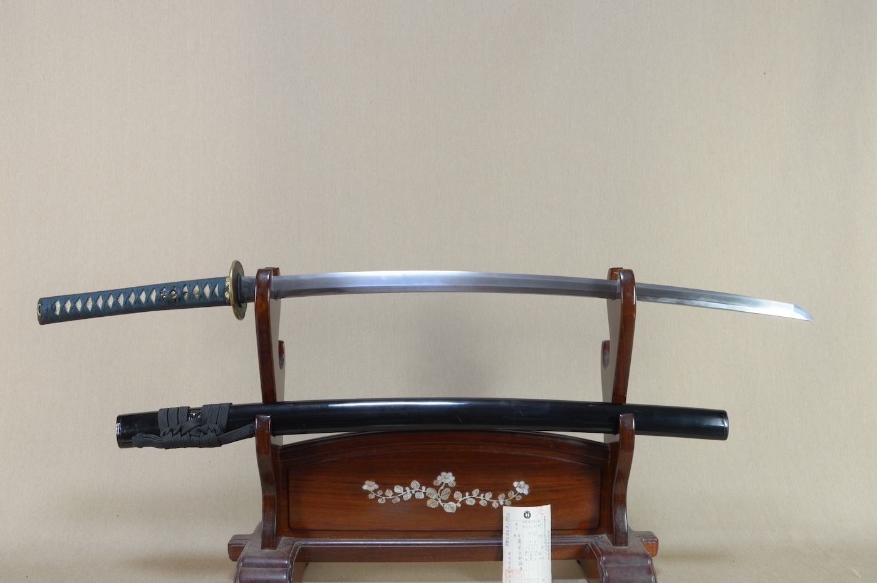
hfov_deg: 62.0
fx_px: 730
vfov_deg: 43.5
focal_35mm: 30
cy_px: 292
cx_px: 438
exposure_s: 1/1.6
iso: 400
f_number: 11
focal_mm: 20
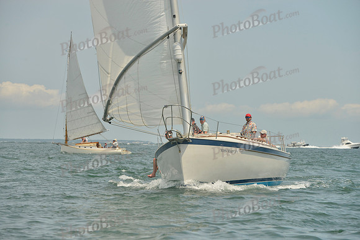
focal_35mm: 150
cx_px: 180
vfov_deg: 9.2
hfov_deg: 13.7
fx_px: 1500
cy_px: 120
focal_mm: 150
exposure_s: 1/800
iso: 400
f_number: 8
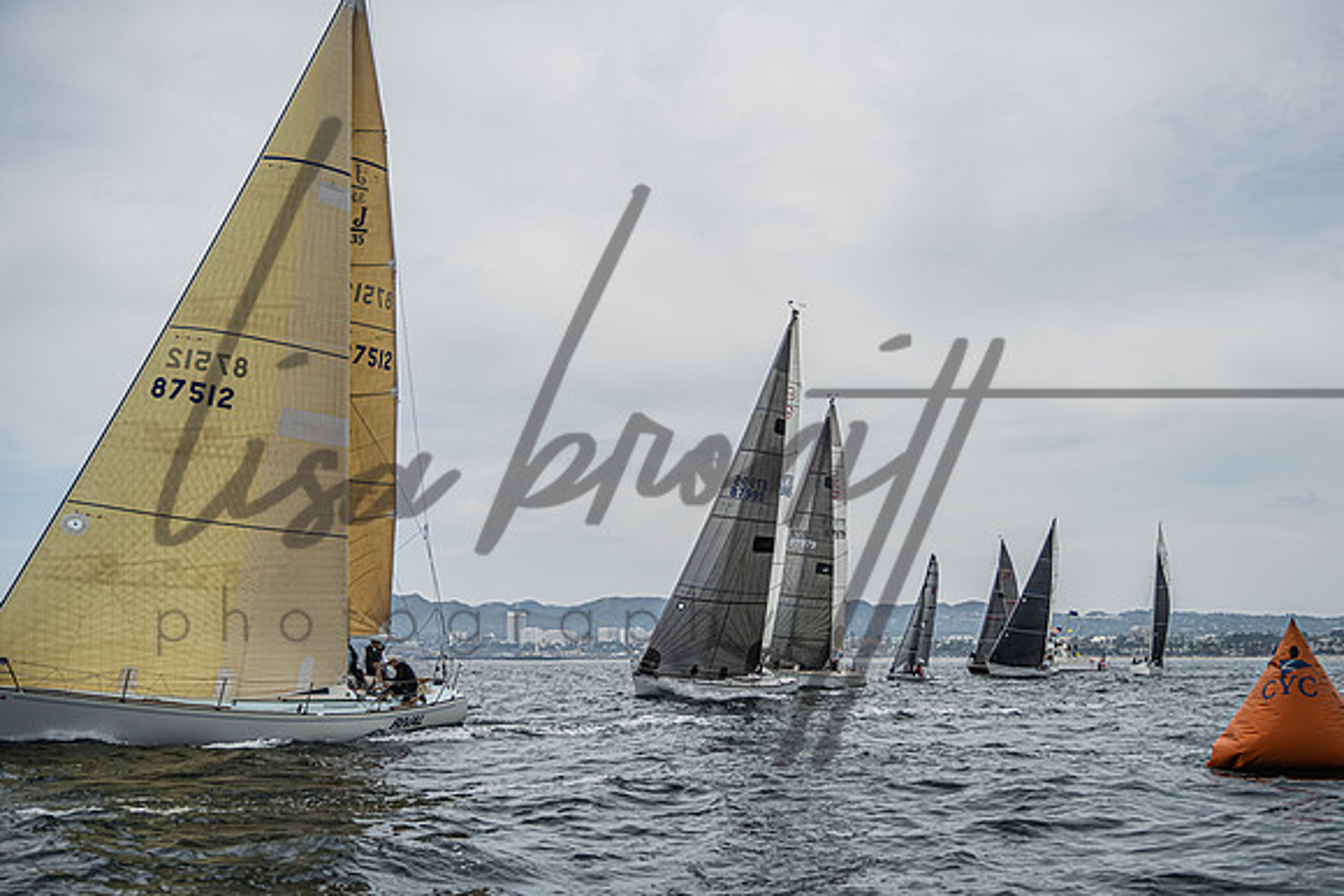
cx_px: 734
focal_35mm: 39
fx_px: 1458
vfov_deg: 34.2
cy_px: 489
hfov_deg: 49.4
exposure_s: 1/3200
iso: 400
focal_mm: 35
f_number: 4.5
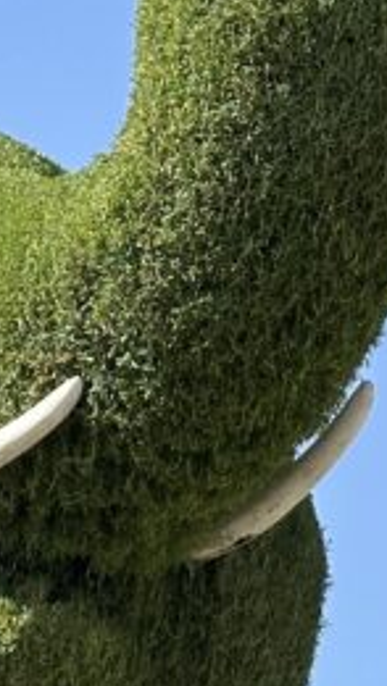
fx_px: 3736
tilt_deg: +17.8
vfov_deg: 10.4
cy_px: 657
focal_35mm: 205
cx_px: -211
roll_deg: +0.4
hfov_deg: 5.9
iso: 64
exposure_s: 1/2532
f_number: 1.78
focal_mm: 6.86
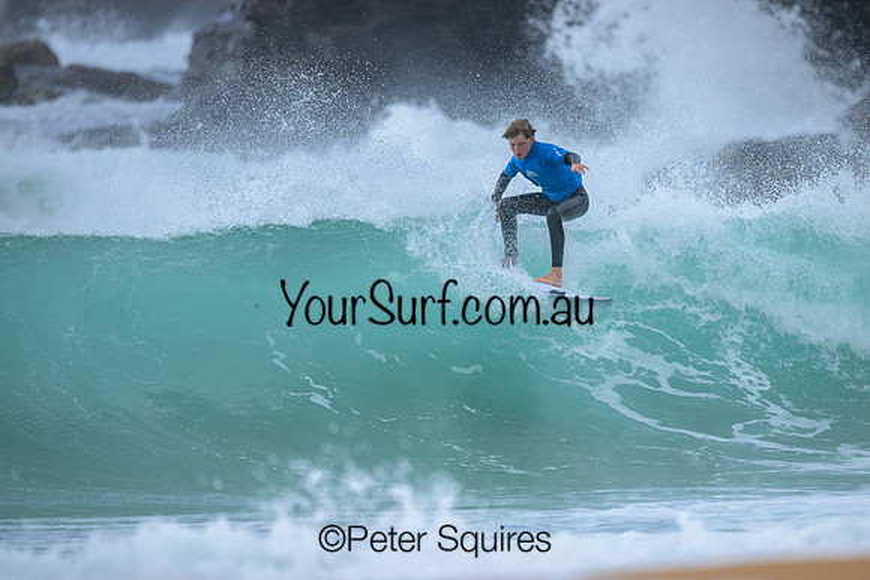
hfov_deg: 2.6
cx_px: 435
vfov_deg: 1.7
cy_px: 290
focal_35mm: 800
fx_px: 19337
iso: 320
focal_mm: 800
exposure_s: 1/1600
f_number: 6.3
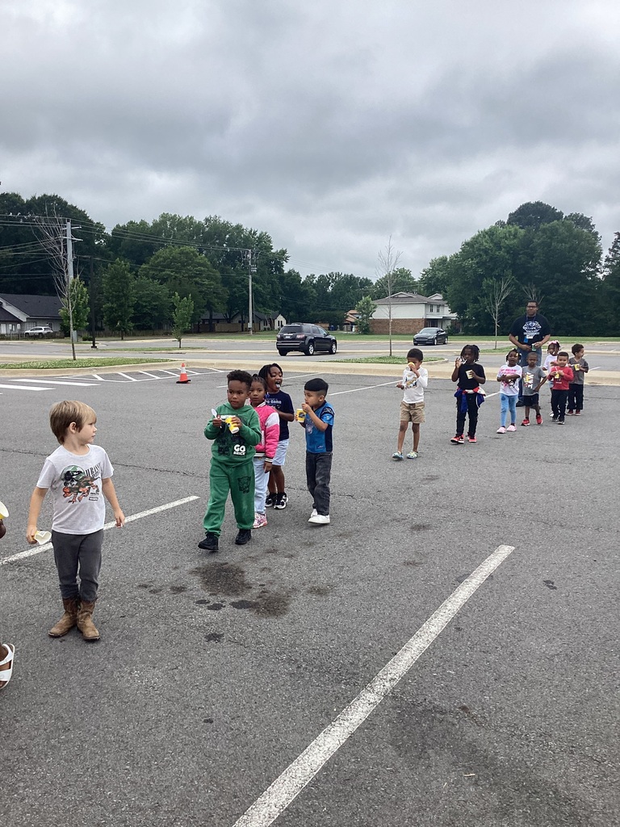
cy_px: 414
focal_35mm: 31
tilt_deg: -8.4
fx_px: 740
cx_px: 310
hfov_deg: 45.4
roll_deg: -0.2
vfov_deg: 58.4
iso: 25
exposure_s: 1/547
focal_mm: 3.3
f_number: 2.4
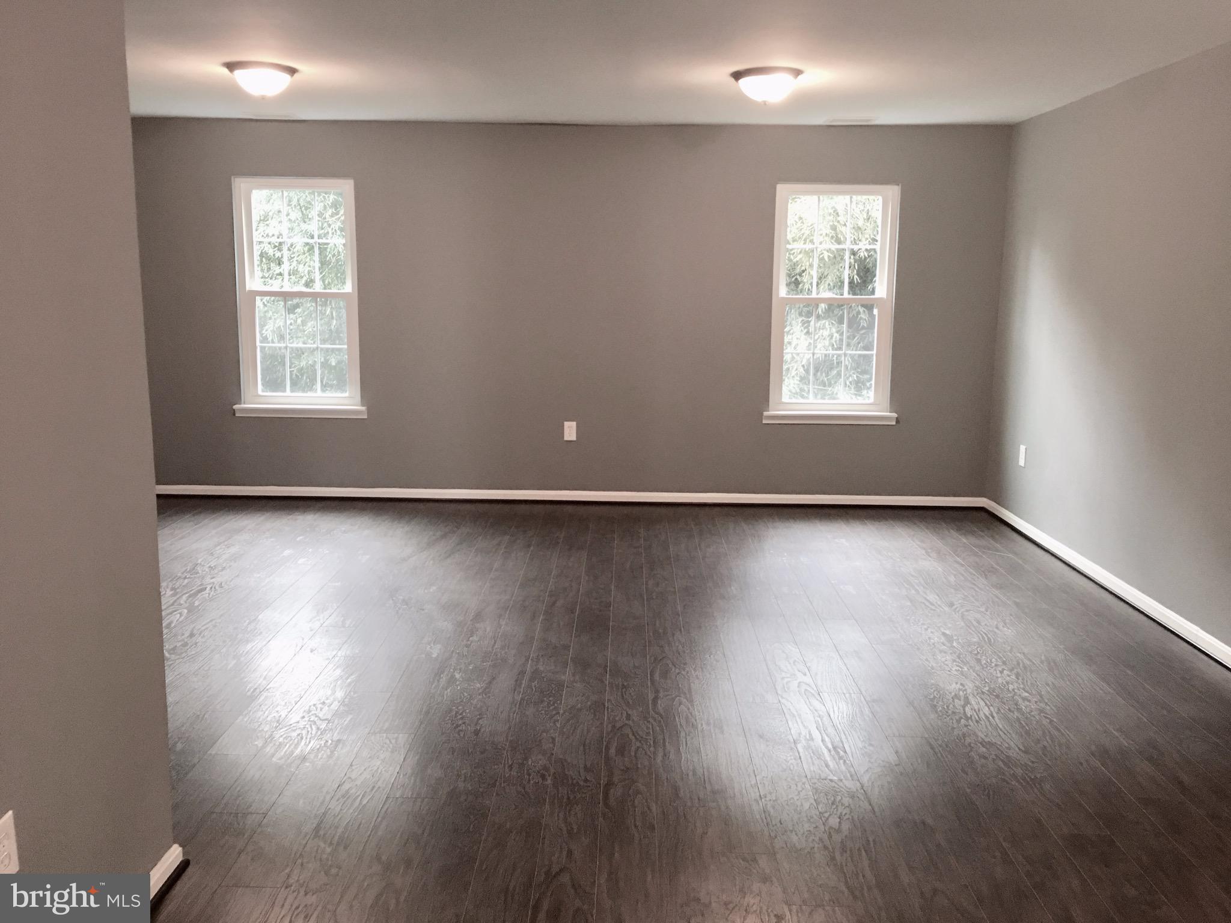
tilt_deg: -9.0
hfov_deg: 61.7
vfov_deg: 48.2
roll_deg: -0.1
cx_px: 616
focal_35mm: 29
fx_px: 1031
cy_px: 462
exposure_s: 1/15
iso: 64
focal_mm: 4.15
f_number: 2.2
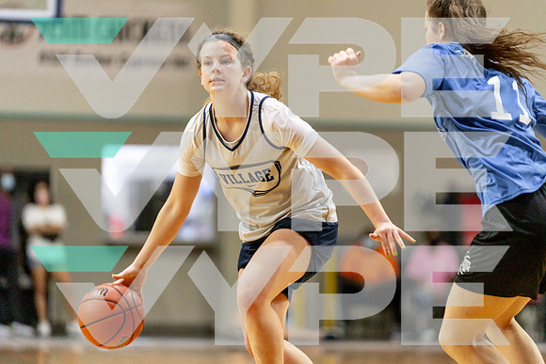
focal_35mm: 200
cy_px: 182
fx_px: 3034
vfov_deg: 6.9
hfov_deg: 10.3
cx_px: 273
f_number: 2.8
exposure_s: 1/800
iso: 2500
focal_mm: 200
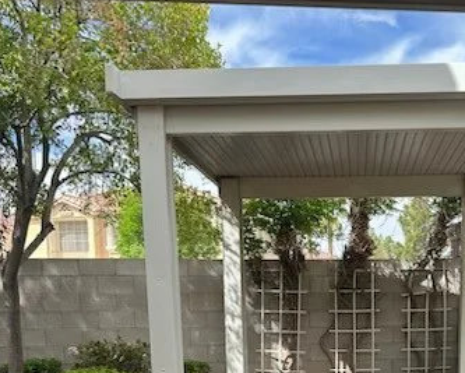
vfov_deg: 31.0
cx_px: 332
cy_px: 376
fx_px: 620
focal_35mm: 45
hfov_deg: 40.3
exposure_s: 1/1433
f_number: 1.78
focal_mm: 6.86
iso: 80
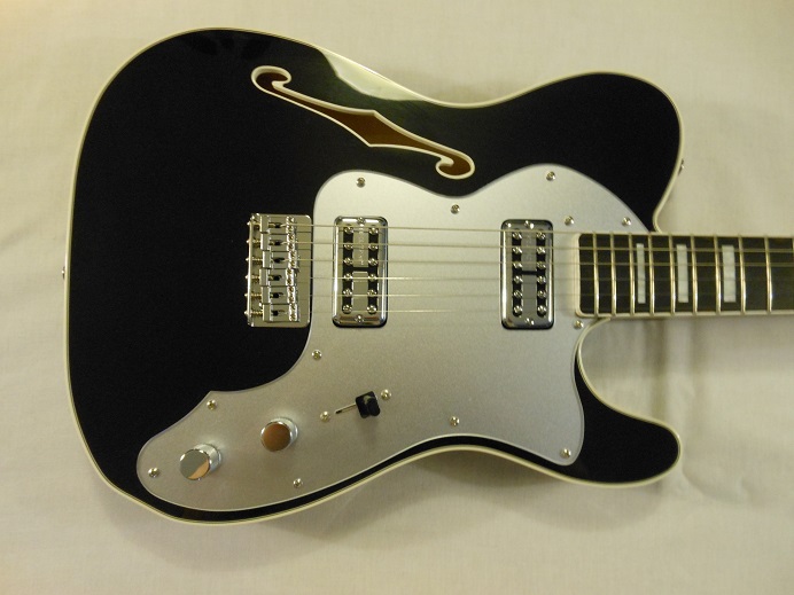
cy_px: 298
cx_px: 397
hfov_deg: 69.4
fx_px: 573
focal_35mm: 25
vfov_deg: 54.9
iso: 400
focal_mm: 4.5
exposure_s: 1/25
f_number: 3.2
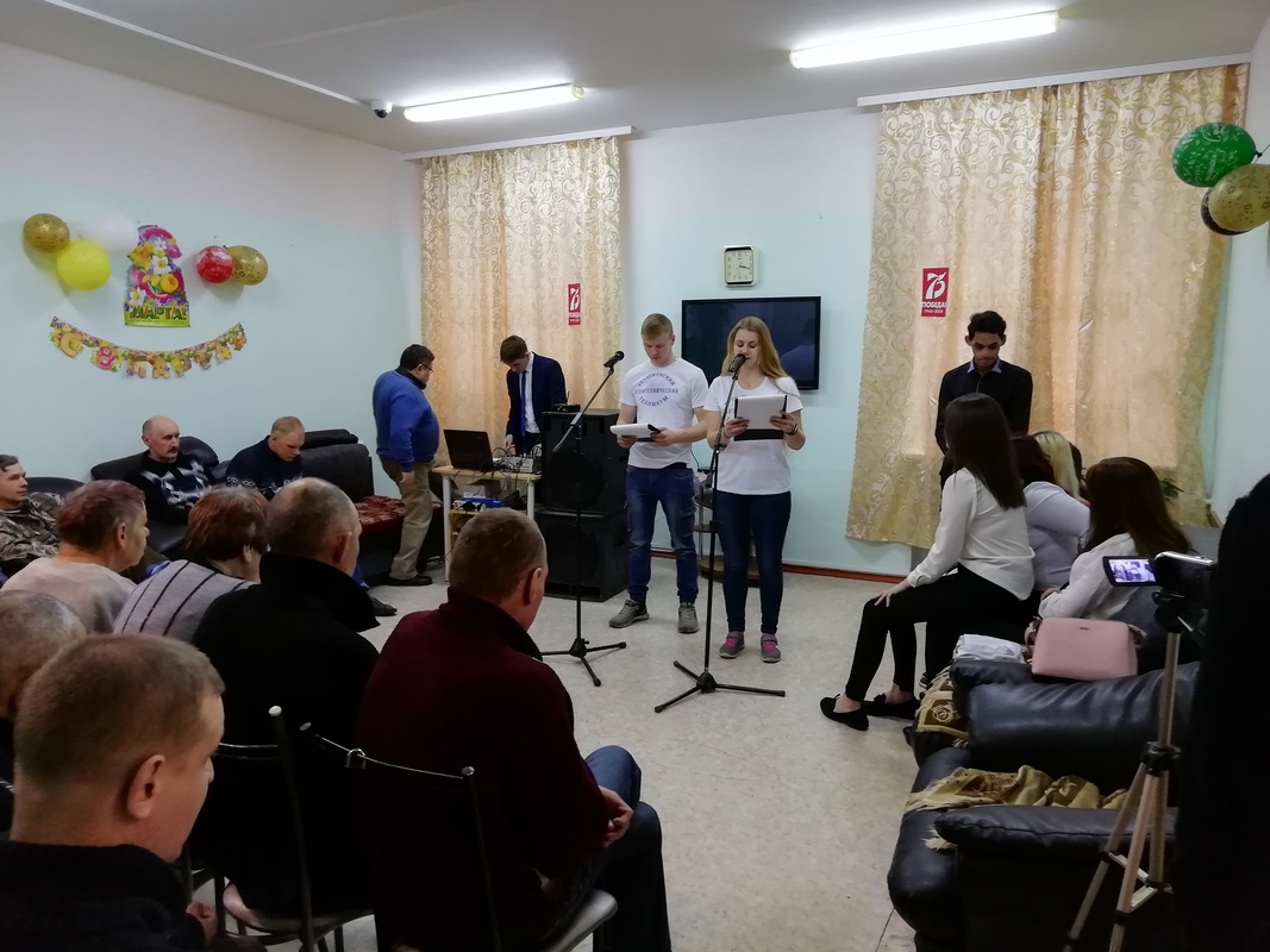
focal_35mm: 26
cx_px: 635
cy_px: 476
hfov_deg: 67.3
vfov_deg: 53.1
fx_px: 954
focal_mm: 3.21
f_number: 2.2
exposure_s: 1/33.3
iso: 160
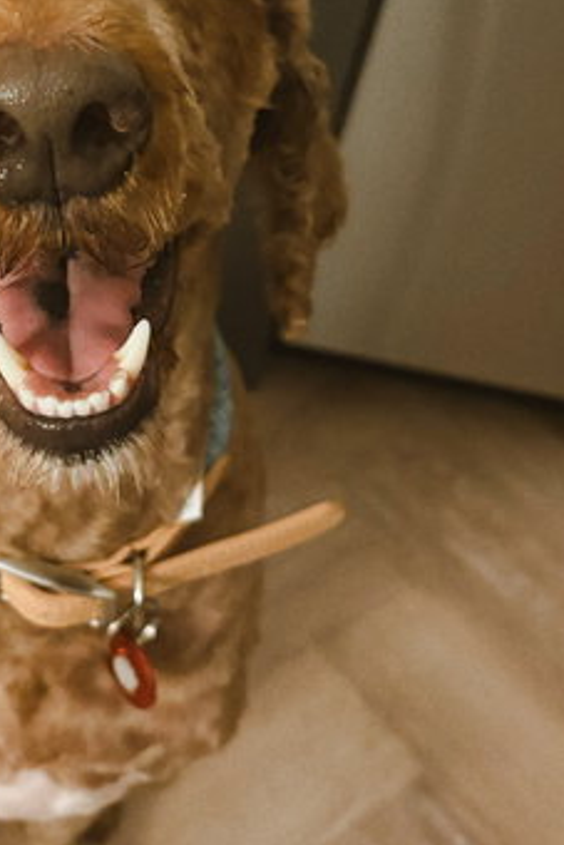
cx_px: 32
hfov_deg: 24.6
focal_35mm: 53
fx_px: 1244
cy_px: 185
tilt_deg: -36.8
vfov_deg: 36.4
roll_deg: -7.0
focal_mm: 5.96
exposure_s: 1/30
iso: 800
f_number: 1.6
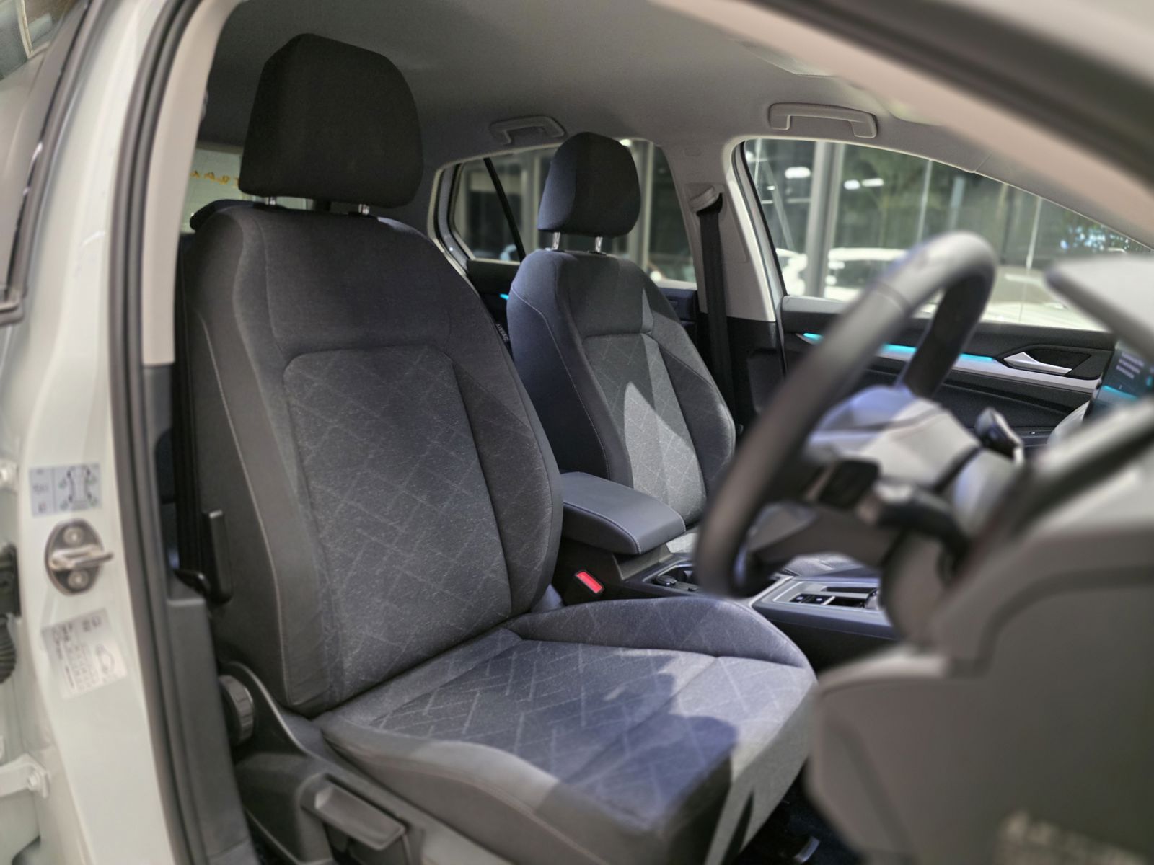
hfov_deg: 73.9
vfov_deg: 58.9
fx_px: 767
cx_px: 577
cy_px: 432
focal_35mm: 23
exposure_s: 1/100
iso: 1600
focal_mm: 6.3
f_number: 1.7
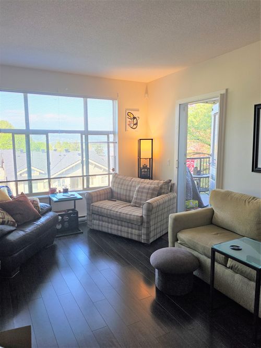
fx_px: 231
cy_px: 174
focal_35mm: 23
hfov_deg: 58.9
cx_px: 130
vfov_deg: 73.9
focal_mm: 6.3
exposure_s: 1/207
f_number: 1.7
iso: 80
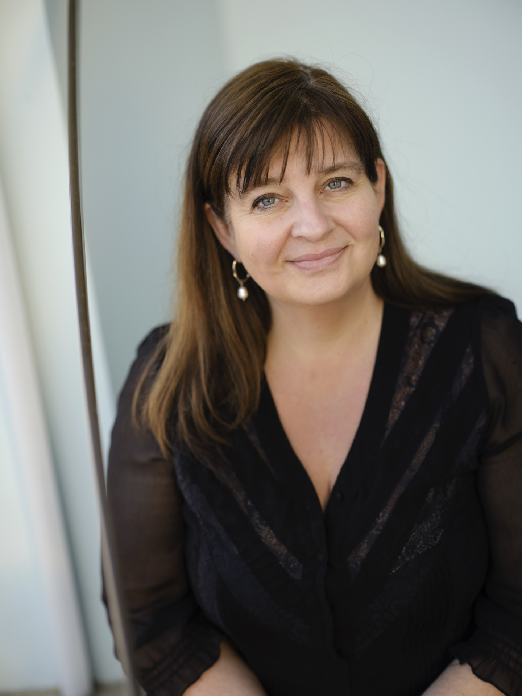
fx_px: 1267
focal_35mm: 63
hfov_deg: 23.3
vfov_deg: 30.7
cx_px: 261
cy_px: 348
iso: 400
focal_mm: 80
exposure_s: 1/400
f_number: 2
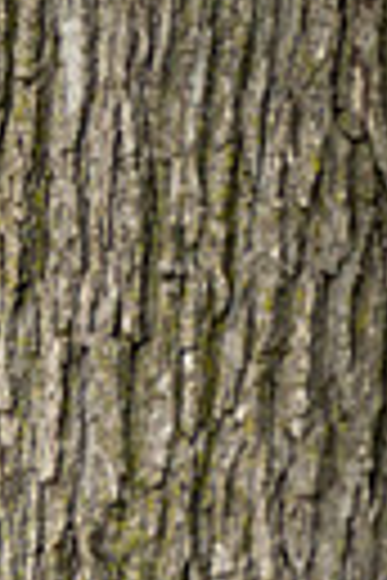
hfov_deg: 4.6
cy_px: 616
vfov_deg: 6.9
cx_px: -266
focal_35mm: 297
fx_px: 4789
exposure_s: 1/640
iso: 250
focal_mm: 85
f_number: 1.2
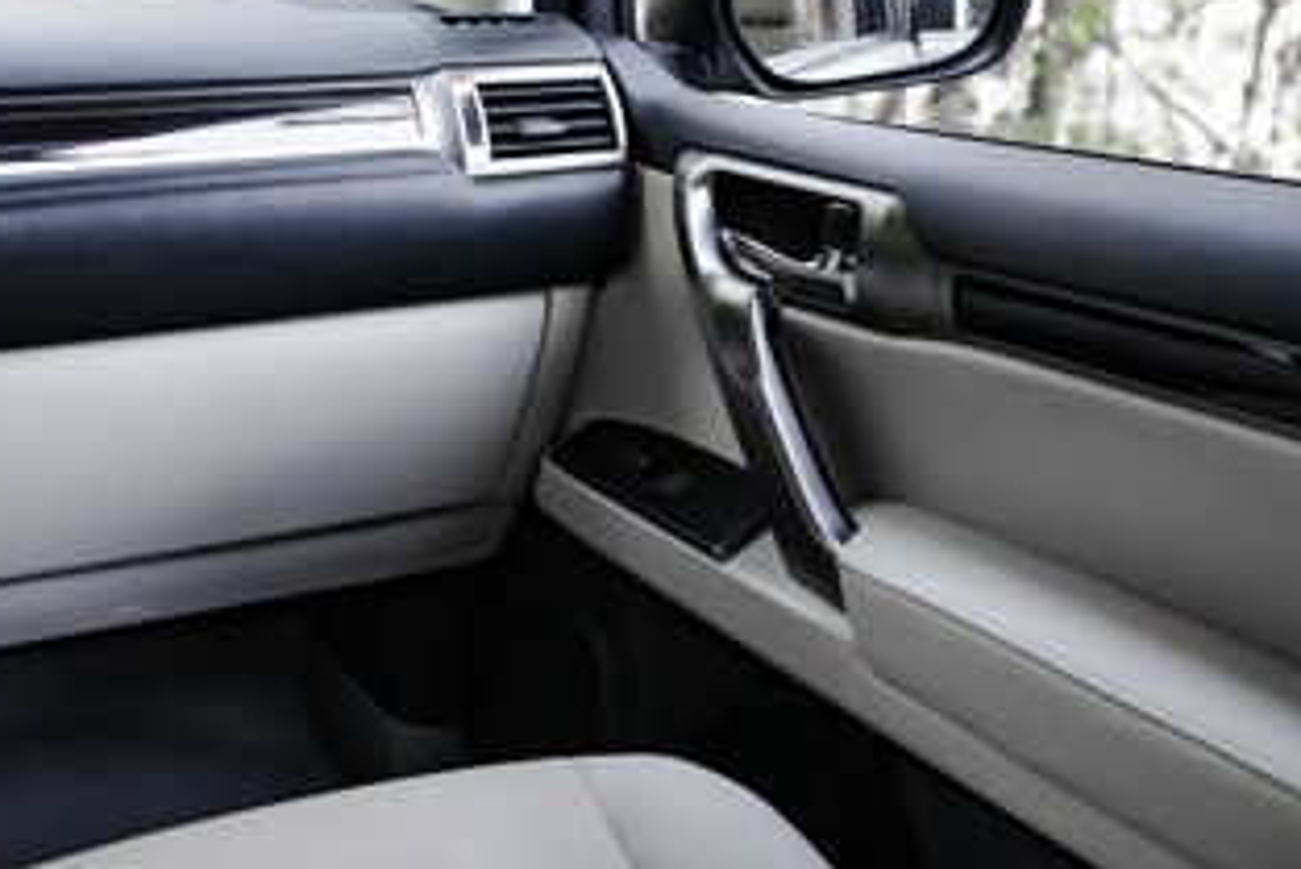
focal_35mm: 49
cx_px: 274
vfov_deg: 27.0
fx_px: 1772
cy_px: 164
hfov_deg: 38.9
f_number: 2.8
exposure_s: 1/200
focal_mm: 24
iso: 640
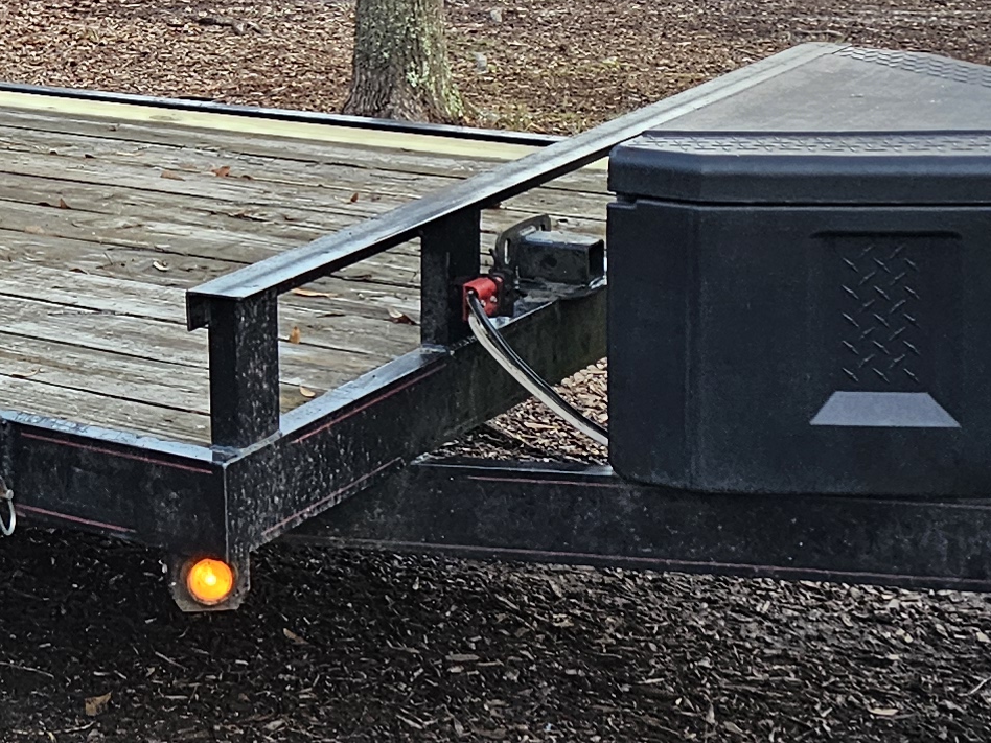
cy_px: -80
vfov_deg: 14.9
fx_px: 2777
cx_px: -419
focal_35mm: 97
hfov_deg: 18.3
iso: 125
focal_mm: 6.3
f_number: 1.7
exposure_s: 1/180
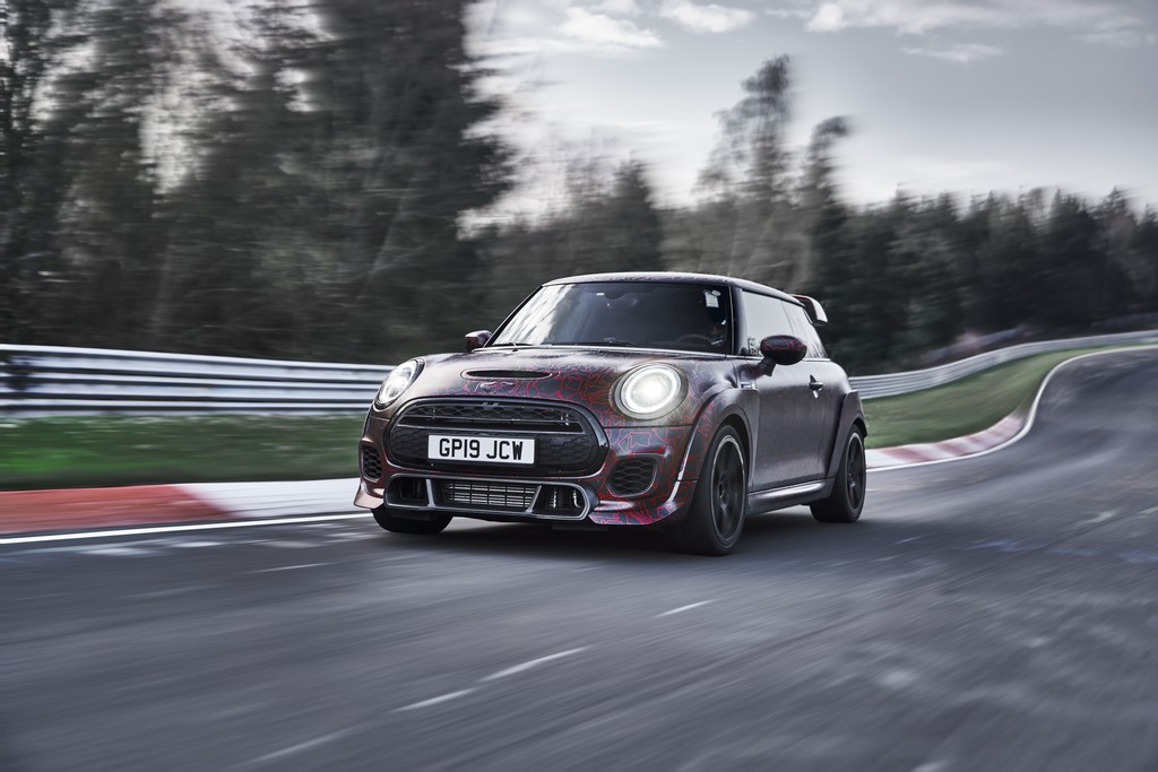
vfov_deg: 30.5
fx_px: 1415
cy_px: 386
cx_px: 579
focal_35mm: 44
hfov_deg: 44.5
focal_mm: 44
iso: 400
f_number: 4
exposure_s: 1/100
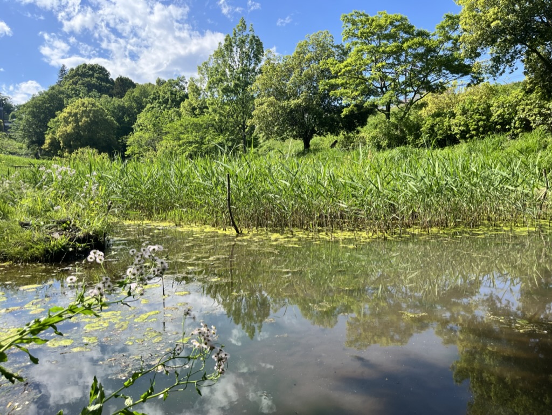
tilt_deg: -4.7
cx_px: 276
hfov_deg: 67.3
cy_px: 208
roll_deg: +1.5
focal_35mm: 26
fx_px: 415
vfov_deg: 53.1
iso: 50
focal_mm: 5.1
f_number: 1.6
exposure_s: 1/1695
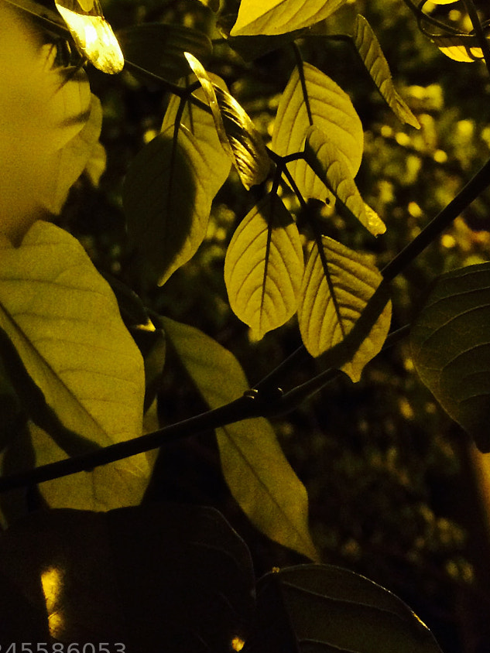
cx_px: 186
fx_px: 1038
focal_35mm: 55
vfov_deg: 33.5
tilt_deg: +46.6
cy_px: 94
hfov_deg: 26.5
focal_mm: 4.15
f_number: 2.2
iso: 400
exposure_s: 1/17
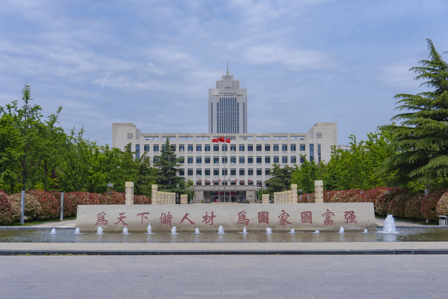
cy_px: 150
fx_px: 485
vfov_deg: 34.2
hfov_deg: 49.6
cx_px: 224
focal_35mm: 39
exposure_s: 1/2000
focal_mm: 26
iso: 100
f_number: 4.5
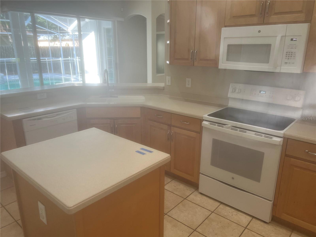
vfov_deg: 53.1
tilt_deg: -15.3
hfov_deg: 67.3
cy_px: 118
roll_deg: +0.4
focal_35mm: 26
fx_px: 237
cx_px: 158
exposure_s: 1/120
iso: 125
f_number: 1.5
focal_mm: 5.7
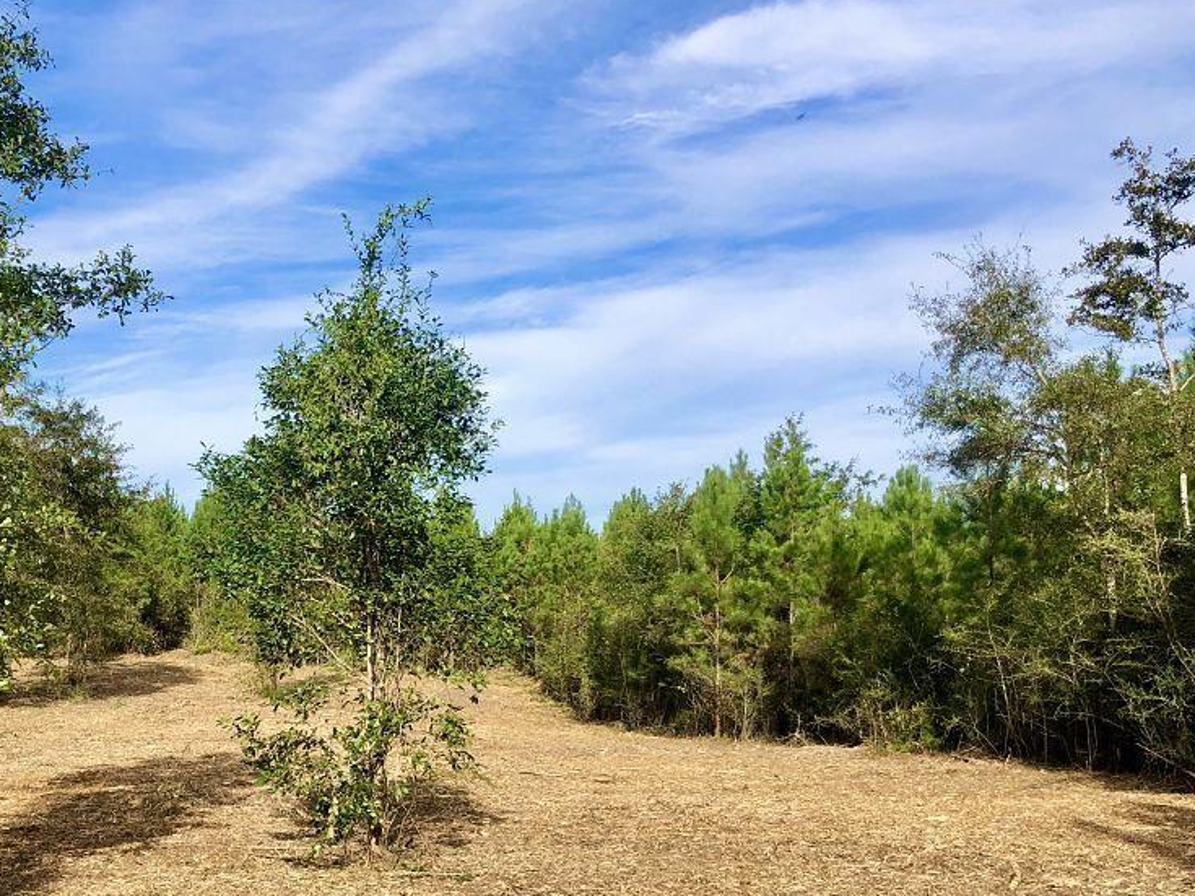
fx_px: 1346
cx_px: 408
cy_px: 618
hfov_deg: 47.2
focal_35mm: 39
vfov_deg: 36.3
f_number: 1.8
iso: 20
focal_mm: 3.99
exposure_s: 1/1656
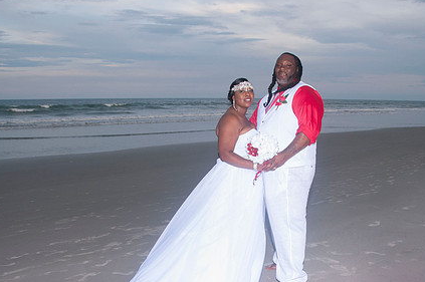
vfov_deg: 35.8
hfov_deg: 51.7
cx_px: 247
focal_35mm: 37
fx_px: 436
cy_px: 164
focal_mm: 18
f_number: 5.6
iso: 400
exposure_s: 1/250
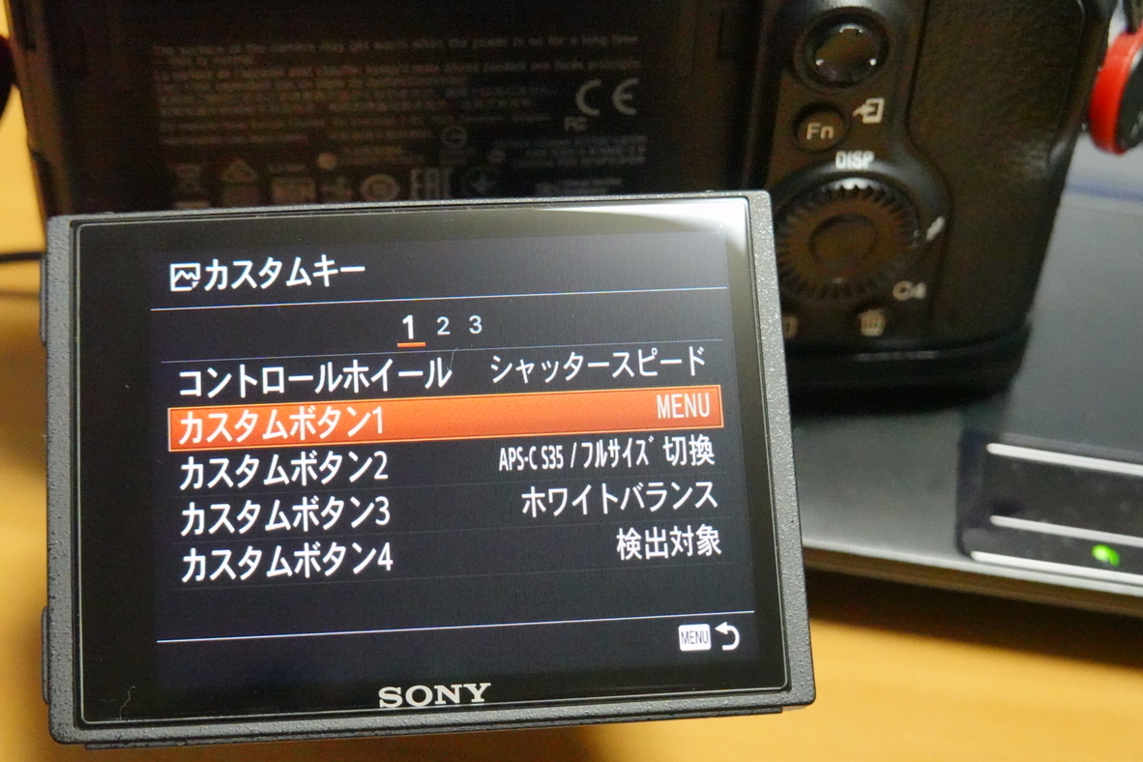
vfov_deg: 21.6
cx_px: 579
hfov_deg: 31.9
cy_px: 382
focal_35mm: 63
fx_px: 2000
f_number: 4.5
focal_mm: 22.92
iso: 6400
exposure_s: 1/160
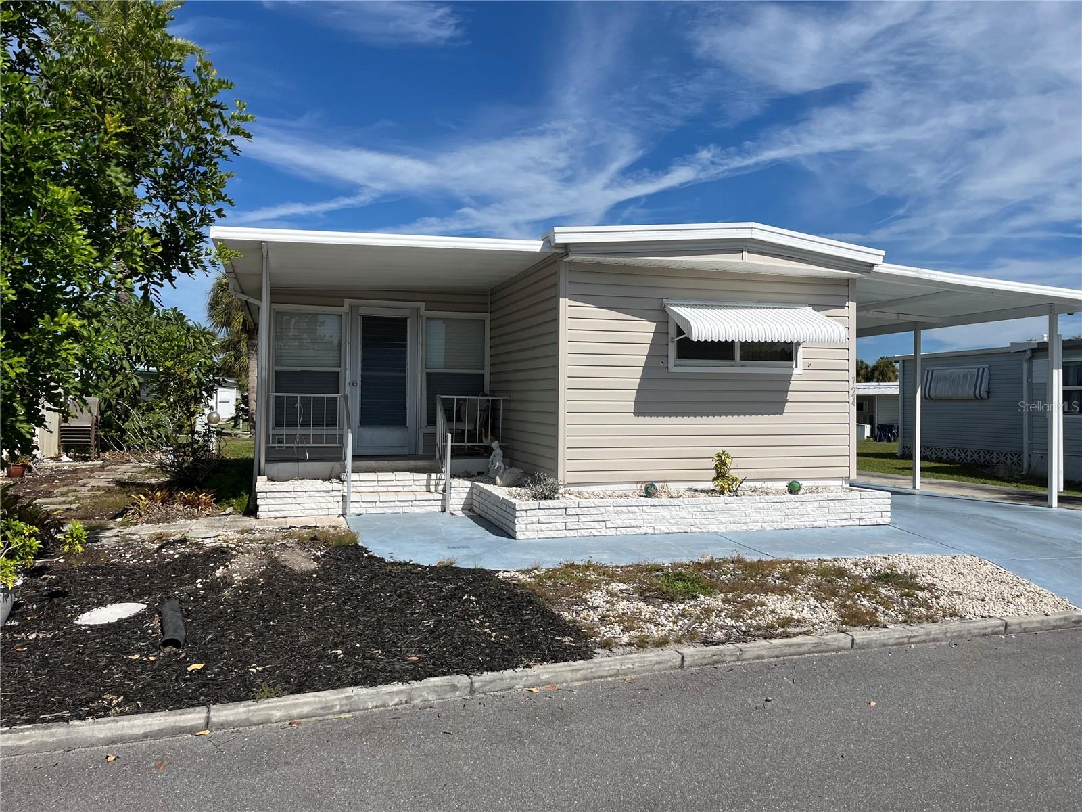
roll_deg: -1.0
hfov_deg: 67.3
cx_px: 541
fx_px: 813
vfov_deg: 53.1
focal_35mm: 26
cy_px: 406
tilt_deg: -0.5
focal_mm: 5.1
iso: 50
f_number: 1.6
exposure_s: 1/7353
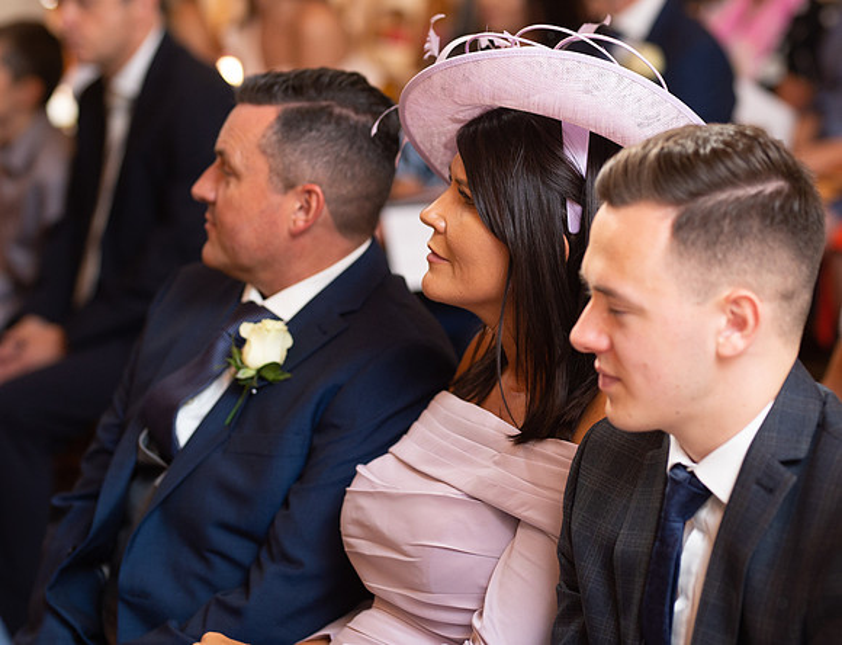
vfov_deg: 12.2
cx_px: 475
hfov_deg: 15.9
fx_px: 3021
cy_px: 219
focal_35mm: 123
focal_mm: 85
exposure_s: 1/200
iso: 1000
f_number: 2.5
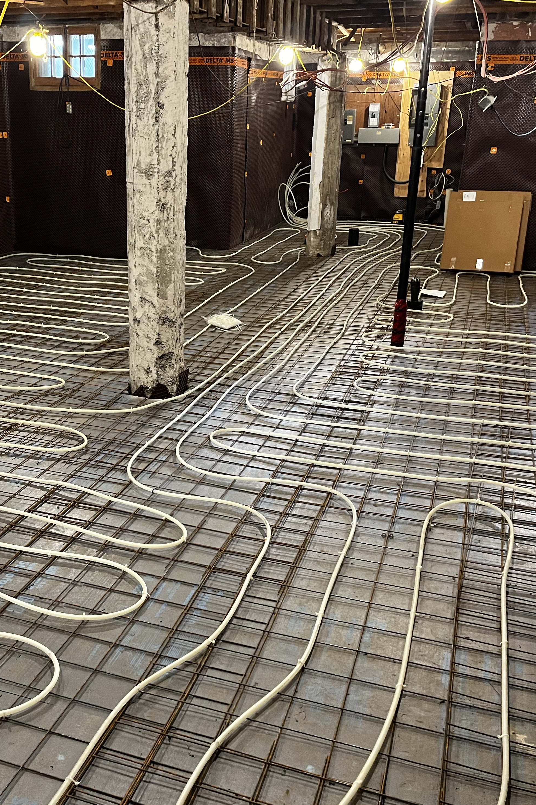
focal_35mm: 37
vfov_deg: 51.9
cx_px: 173
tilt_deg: -19.8
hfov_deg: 35.5
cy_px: 404
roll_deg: -0.5
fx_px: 826
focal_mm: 5.1
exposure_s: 1/40
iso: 400
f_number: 1.6
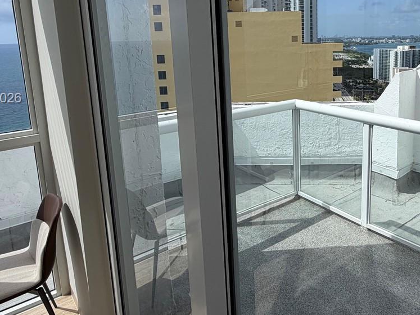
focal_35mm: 30
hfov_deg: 57.9
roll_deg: +0.4
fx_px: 364
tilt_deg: -8.9
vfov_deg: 45.9
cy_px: 99
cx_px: 296
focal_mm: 2.22
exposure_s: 1/770
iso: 25
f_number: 2.2
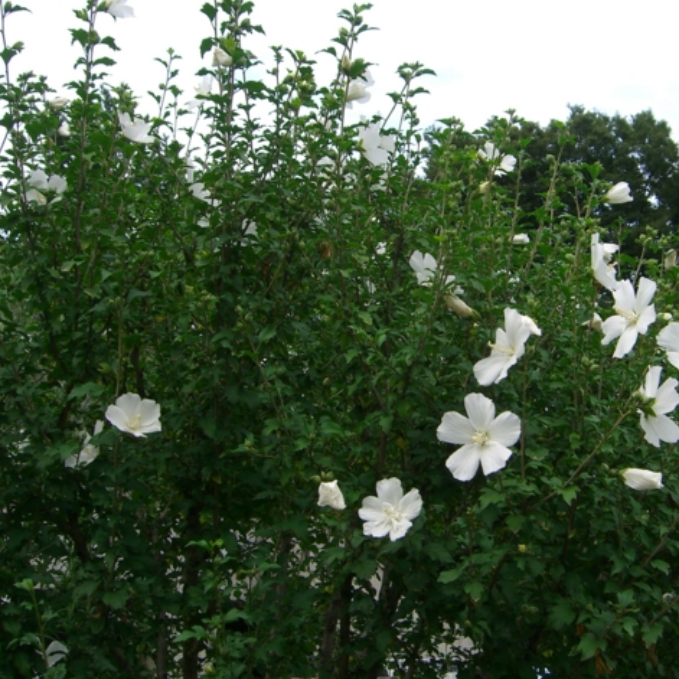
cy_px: 283
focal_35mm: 57
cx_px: 444
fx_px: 1265
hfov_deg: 29.9
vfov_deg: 30.0
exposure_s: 1/320
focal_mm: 7.9
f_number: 4
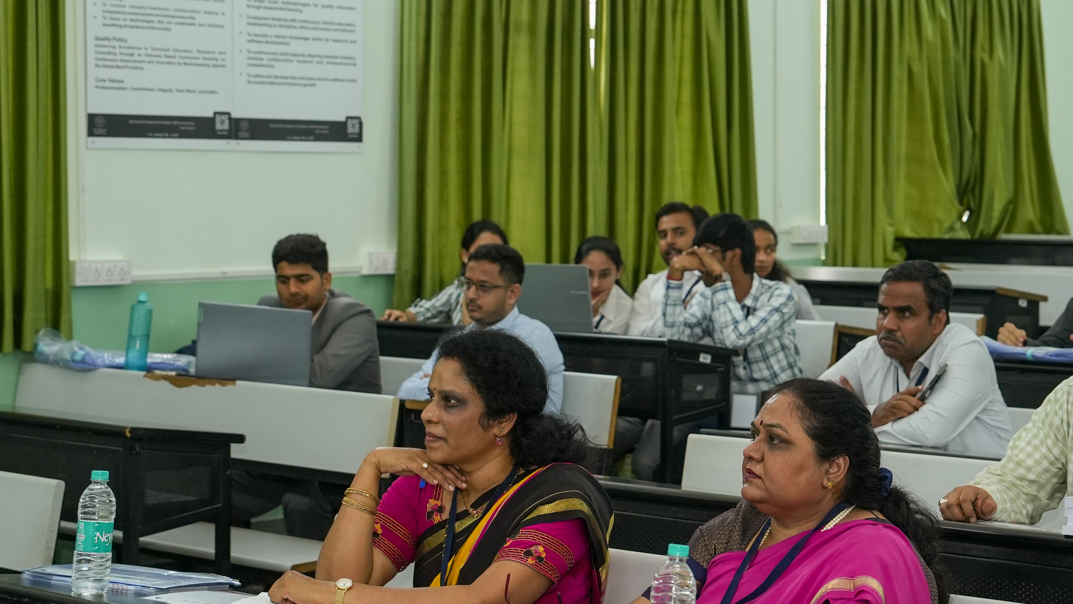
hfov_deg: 27.4
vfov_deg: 15.7
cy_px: 399
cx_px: 707
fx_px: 2191
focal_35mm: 77
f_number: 4
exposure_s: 1/125
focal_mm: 42
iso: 1600
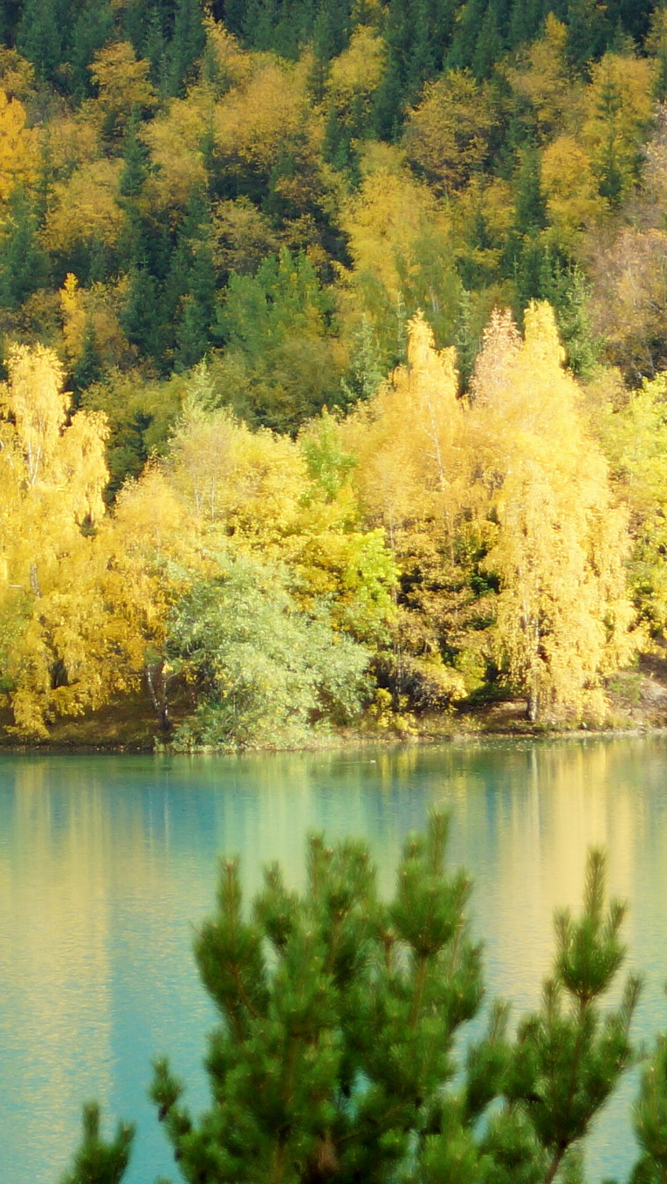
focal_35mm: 379
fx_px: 11908
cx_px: 282
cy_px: 592
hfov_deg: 3.2
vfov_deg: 5.7
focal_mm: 80
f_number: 4.5
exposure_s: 1/250
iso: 100
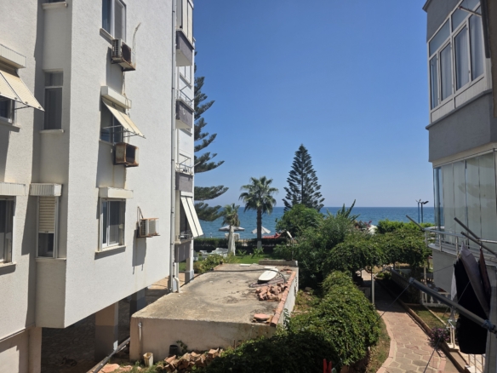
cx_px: 248
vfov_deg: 58.9
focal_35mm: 23
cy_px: 186
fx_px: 330
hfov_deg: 73.9
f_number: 1.7
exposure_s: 1/7944
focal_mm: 6.3
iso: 64
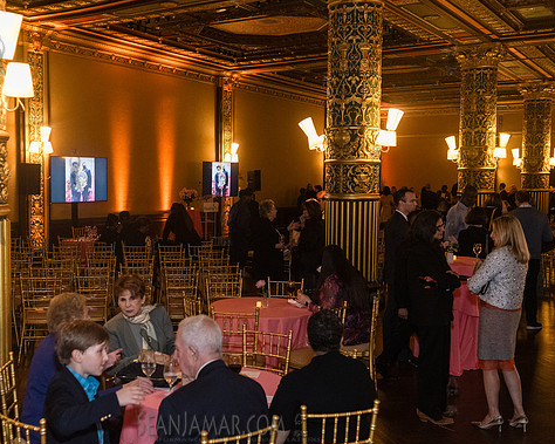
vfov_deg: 35.7
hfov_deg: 43.6
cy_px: 226
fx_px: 690
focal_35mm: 42
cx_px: 225
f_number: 3.2
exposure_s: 1/200
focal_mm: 35
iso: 5000
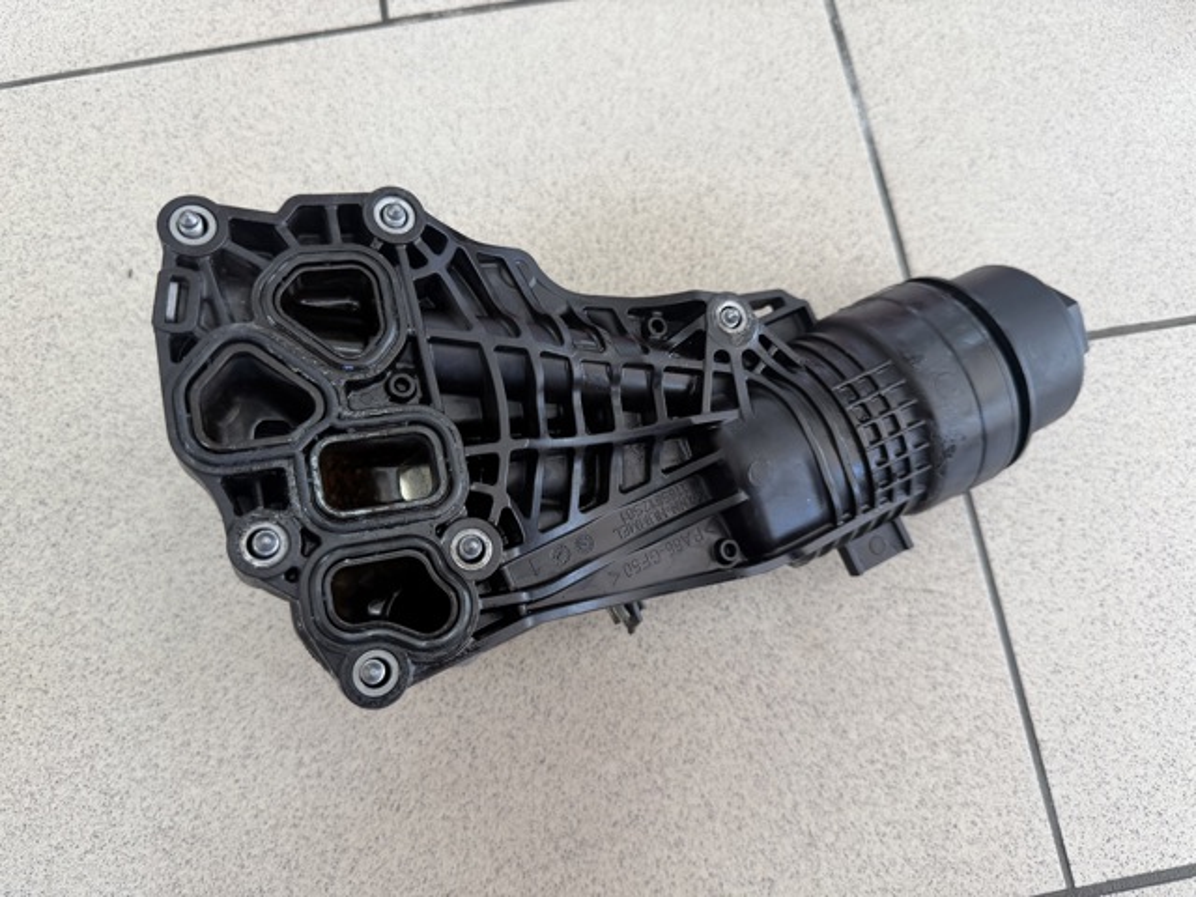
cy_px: 448
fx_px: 829
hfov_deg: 71.6
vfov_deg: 56.8
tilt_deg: -74.5
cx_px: 598
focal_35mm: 24
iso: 100
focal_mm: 6.76
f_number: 1.78
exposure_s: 1/121
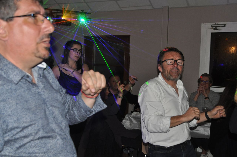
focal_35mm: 51
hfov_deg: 38.9
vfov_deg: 26.4
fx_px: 335
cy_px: 78
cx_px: 118
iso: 800
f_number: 4.5
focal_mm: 34
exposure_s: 1/60
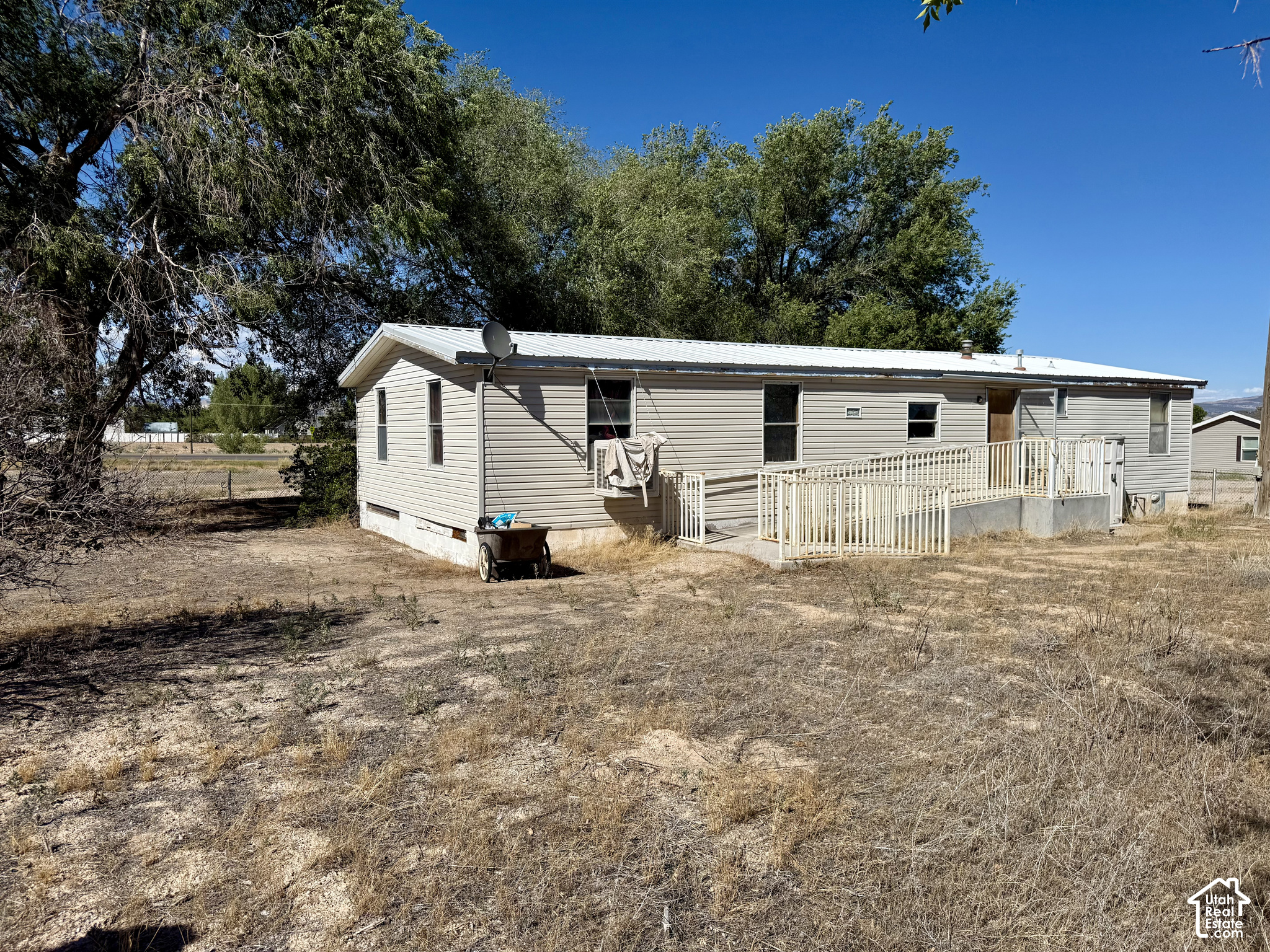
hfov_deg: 71.6
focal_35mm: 24
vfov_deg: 56.8
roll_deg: +0.6
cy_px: 476
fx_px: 881
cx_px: 635
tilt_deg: -1.0
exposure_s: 1/8130
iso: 80
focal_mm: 6.76
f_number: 1.78
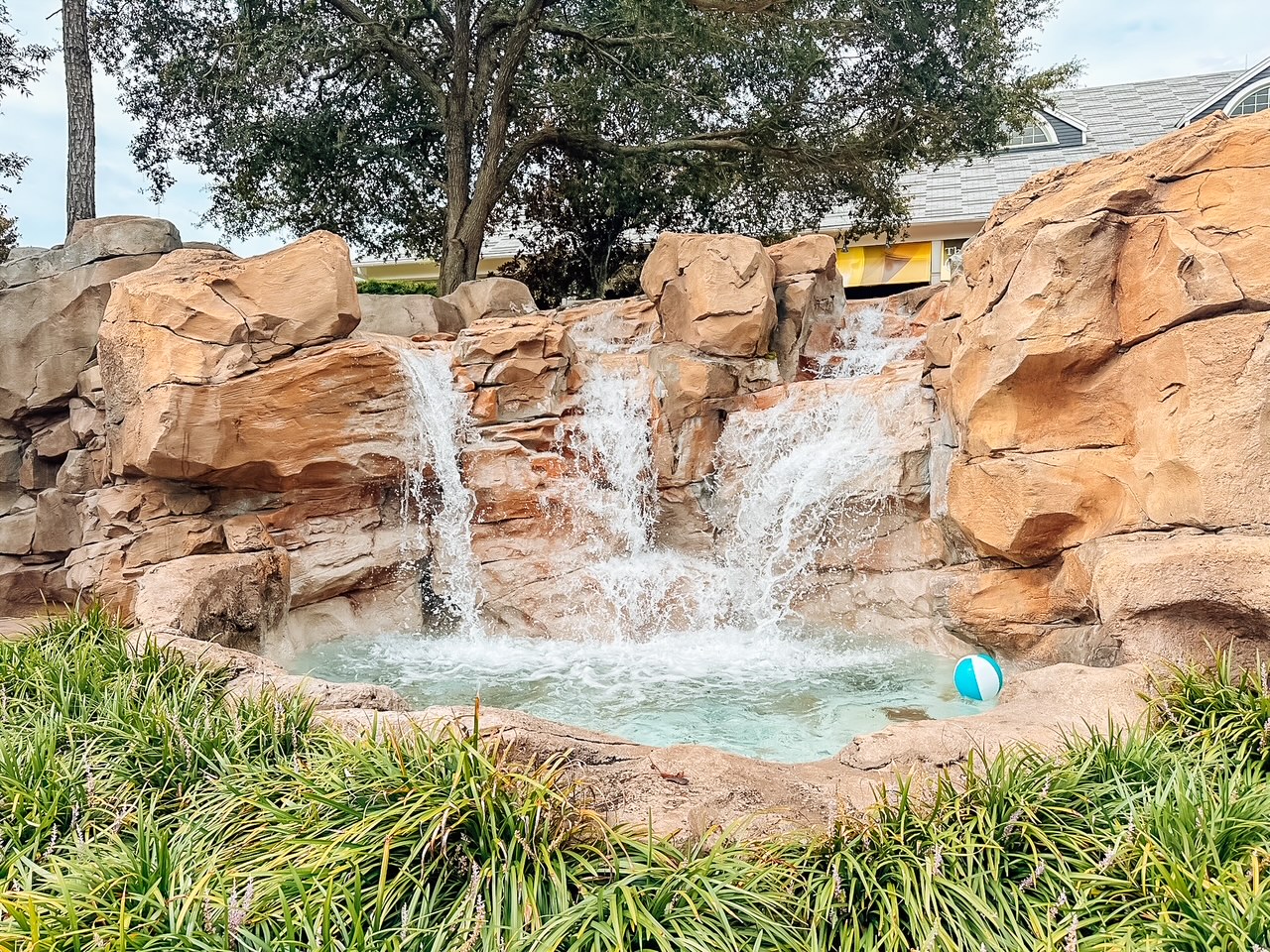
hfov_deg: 71.6
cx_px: 635
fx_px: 881
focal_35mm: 24
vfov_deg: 56.8
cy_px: 476
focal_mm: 6.86
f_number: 1.8
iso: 80
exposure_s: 1/1600
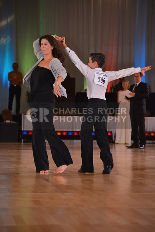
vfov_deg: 15.2
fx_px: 871
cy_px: 116
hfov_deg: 10.2
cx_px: 78
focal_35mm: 135
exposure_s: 1/250
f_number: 5.3
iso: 2000
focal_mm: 135
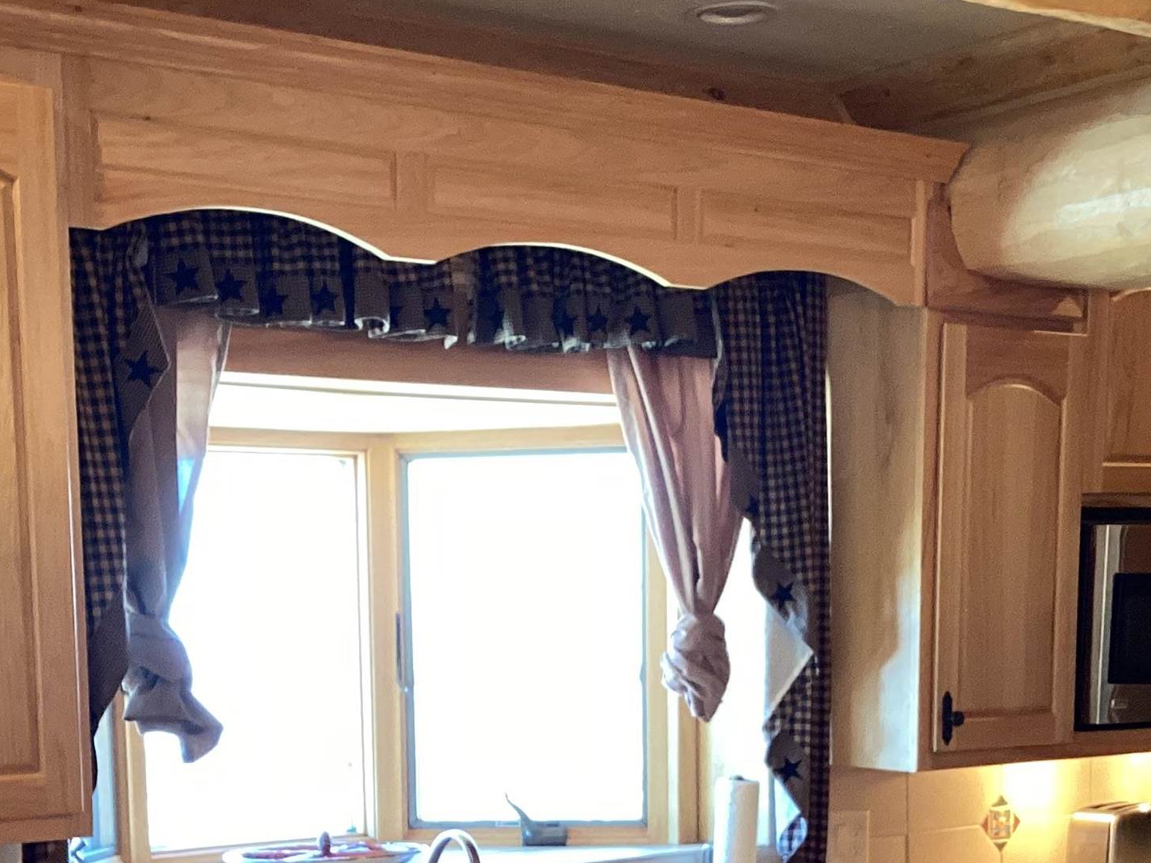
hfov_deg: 29.4
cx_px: 527
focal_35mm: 66
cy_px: 913
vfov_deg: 21.3
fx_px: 2194
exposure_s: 1/60
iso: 200
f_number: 2.4
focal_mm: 3.3
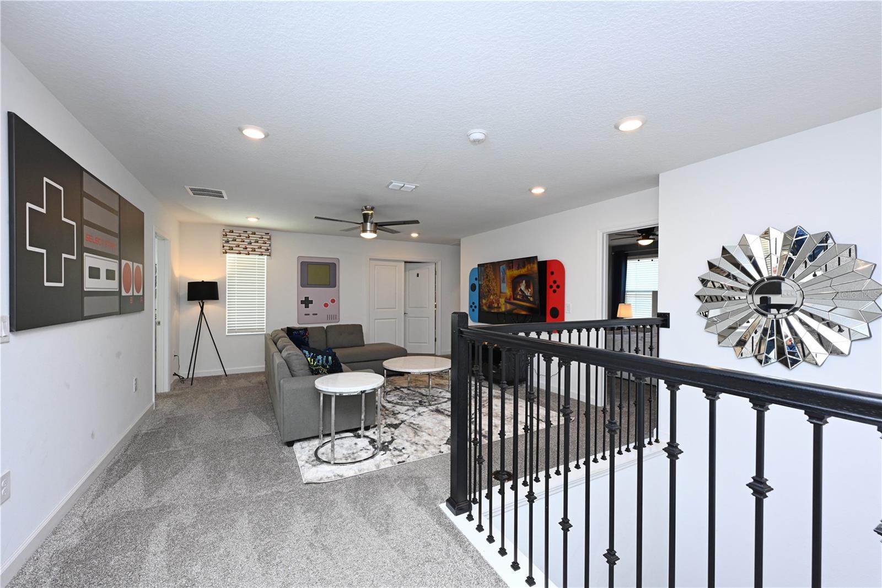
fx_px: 343
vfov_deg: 81.2
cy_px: 294
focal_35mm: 14
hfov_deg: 104.3
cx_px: 441
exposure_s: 1/60
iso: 800
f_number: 9
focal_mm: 14
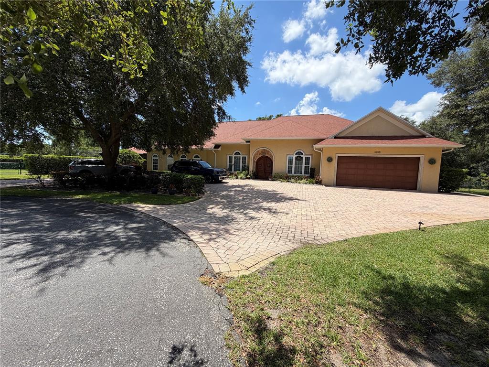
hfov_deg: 102.1
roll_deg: -1.4
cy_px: 184
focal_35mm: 14
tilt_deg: -2.9
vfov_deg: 85.7
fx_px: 198
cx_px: 244
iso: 25
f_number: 2.2
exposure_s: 1/770
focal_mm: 2.22
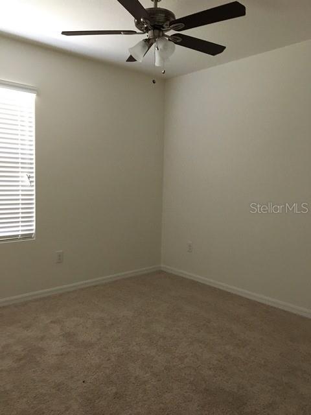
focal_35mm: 29
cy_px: 208
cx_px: 156
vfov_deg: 61.7
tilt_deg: -4.5
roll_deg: -1.7
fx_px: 347
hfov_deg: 48.2
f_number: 2.2
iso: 200
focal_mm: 4.15
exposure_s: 1/30
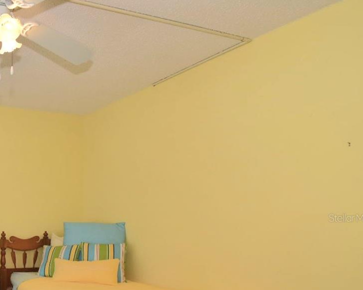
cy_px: 218
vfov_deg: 45.5
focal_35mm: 31
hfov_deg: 45.1
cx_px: -24
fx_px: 333
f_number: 7.1
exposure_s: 1/200
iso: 400
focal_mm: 10
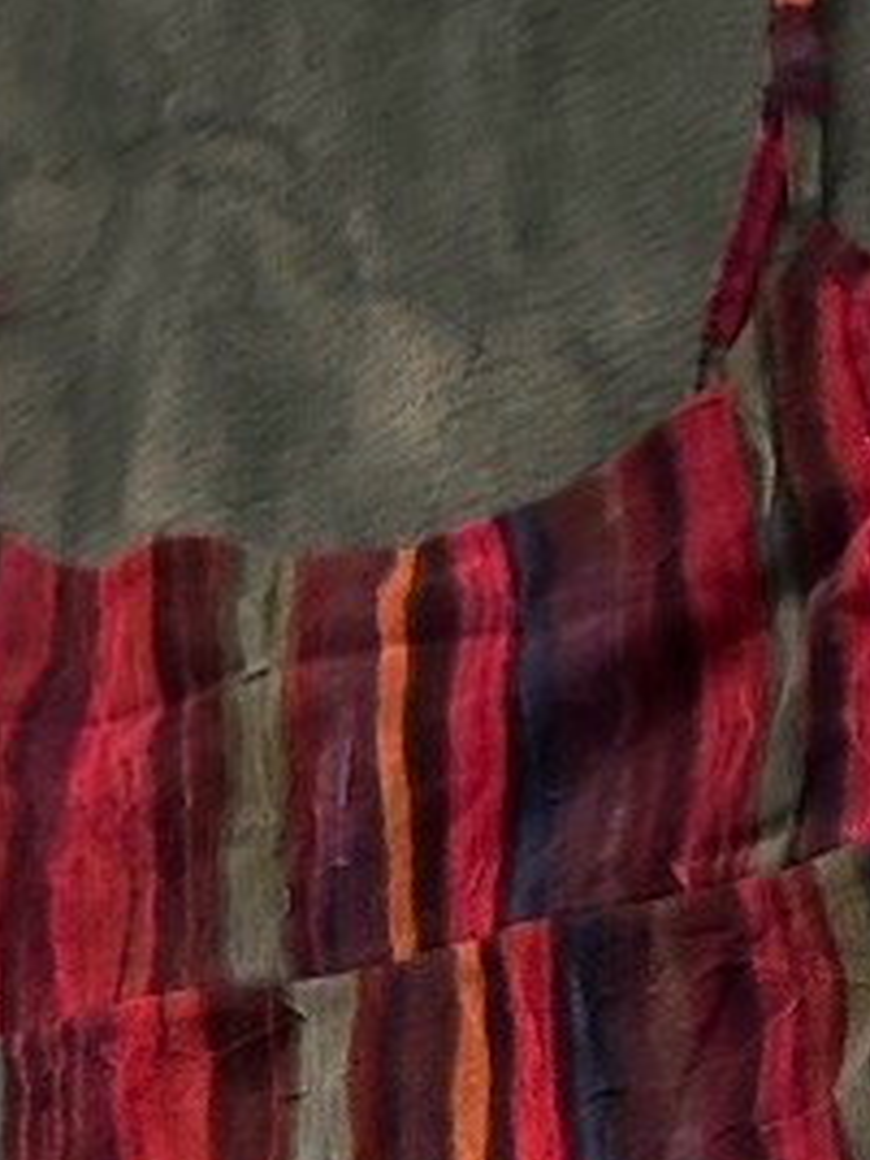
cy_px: 2073
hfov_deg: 15.2
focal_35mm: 97
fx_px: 3251
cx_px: 355
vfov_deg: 16.8
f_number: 1.5
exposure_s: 1/27
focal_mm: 5.7
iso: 1000
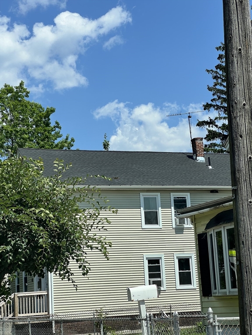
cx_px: 126
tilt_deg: +10.2
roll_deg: +2.2
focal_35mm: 77
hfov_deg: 19.1
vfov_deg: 25.3
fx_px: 747
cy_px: 168
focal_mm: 9
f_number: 2.8
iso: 32
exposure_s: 1/815
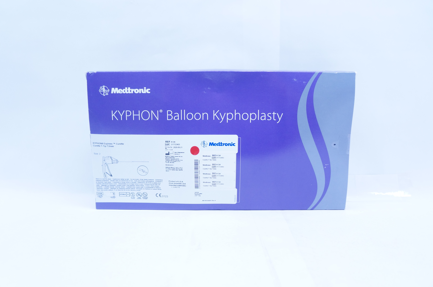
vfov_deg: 43.5
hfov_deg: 62.0
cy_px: 144
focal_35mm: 30
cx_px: 216
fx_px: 360
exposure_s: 1/200
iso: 800
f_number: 3.5
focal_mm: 20
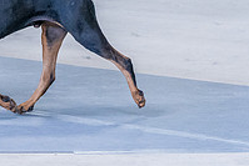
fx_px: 1495
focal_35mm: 216
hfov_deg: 9.4
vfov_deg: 6.3
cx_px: -50
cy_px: -69
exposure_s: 1/400
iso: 6400
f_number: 4
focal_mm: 74
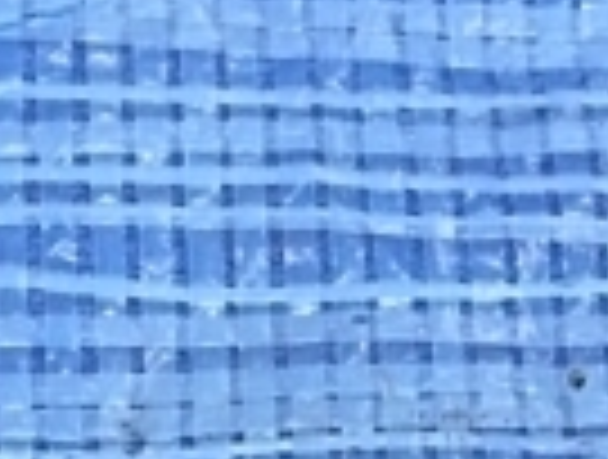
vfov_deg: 9.7
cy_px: 1071
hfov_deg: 13.7
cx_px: -230
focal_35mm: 137
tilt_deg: -78.8
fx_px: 2413
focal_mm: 4.15
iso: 125
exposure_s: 1/30
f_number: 2.2
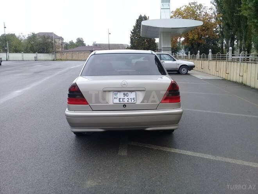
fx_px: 231
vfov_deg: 45.4
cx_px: 129
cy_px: 97
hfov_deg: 58.4
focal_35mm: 31
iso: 50
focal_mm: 3.3
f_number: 2.2
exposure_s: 1/161
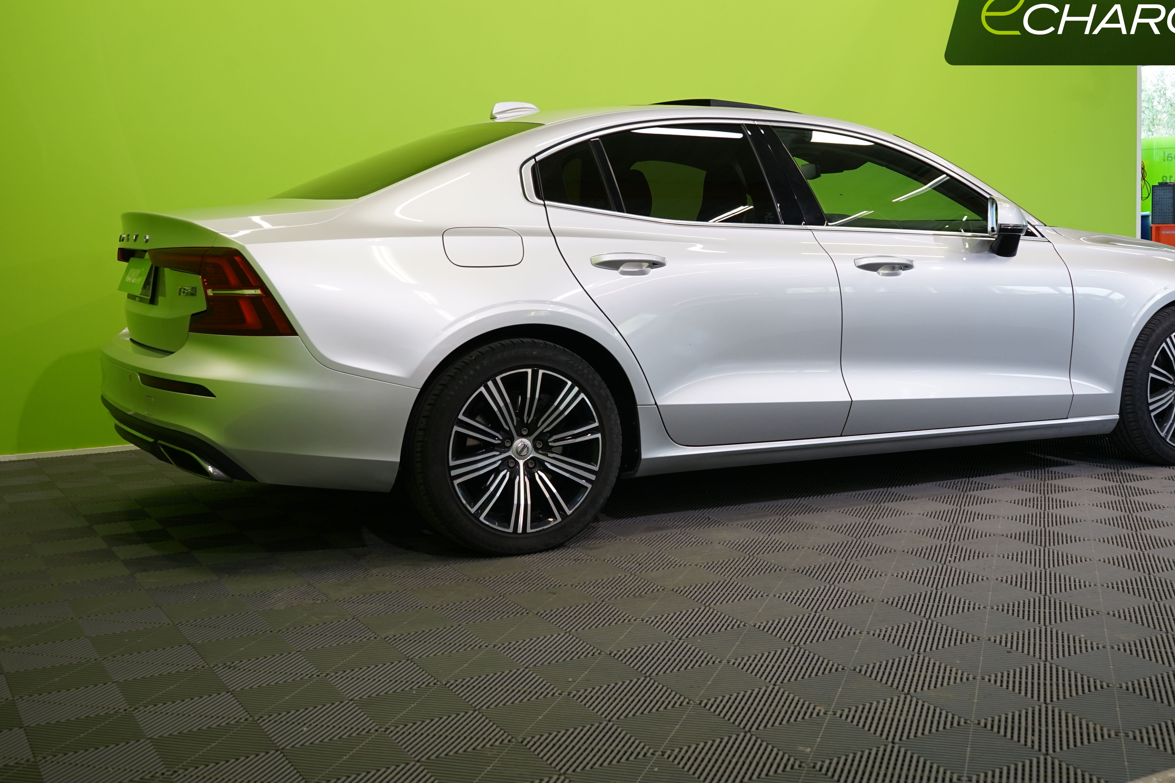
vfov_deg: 31.8
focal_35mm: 42
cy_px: 311
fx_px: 1371
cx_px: 695
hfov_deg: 46.2
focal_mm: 34
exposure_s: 1/30
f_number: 6.3
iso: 400
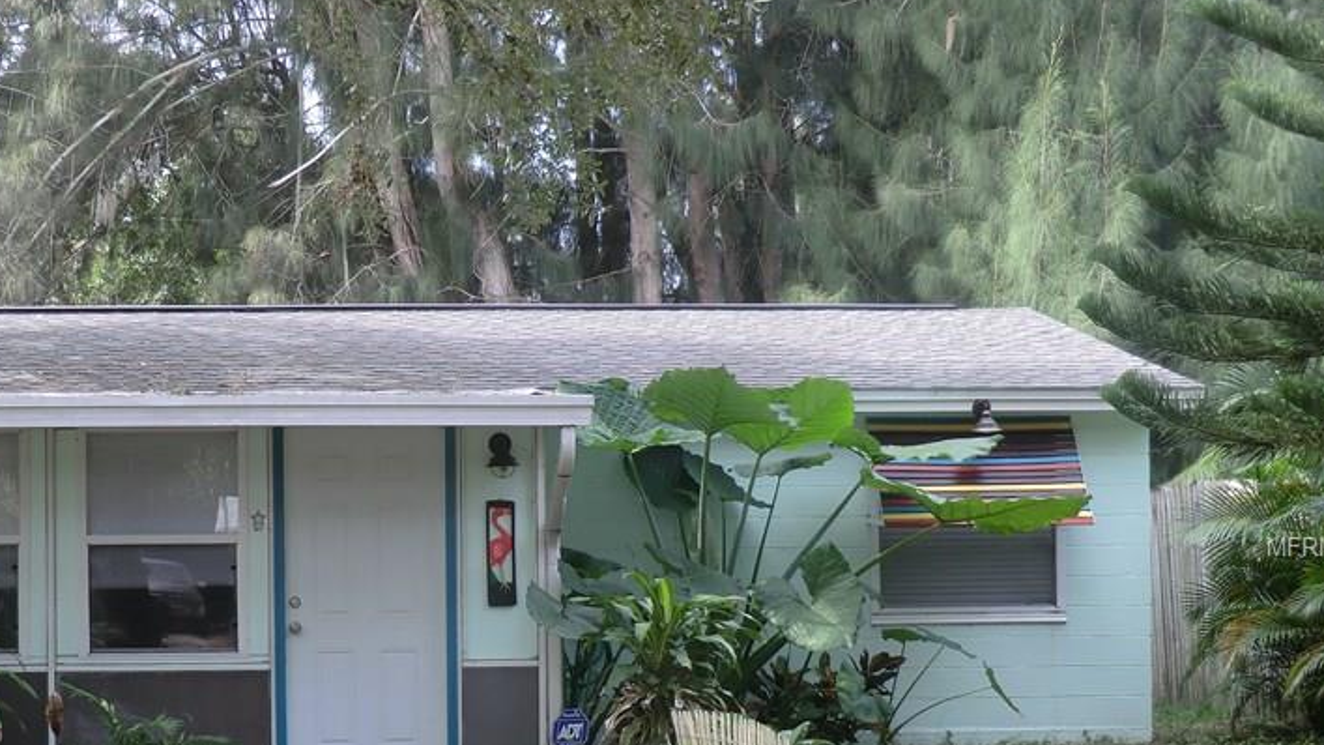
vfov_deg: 19.0
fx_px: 2211
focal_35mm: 63
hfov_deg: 33.0
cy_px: 548
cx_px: 423
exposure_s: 1/60
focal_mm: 7.1
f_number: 3.8
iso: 64
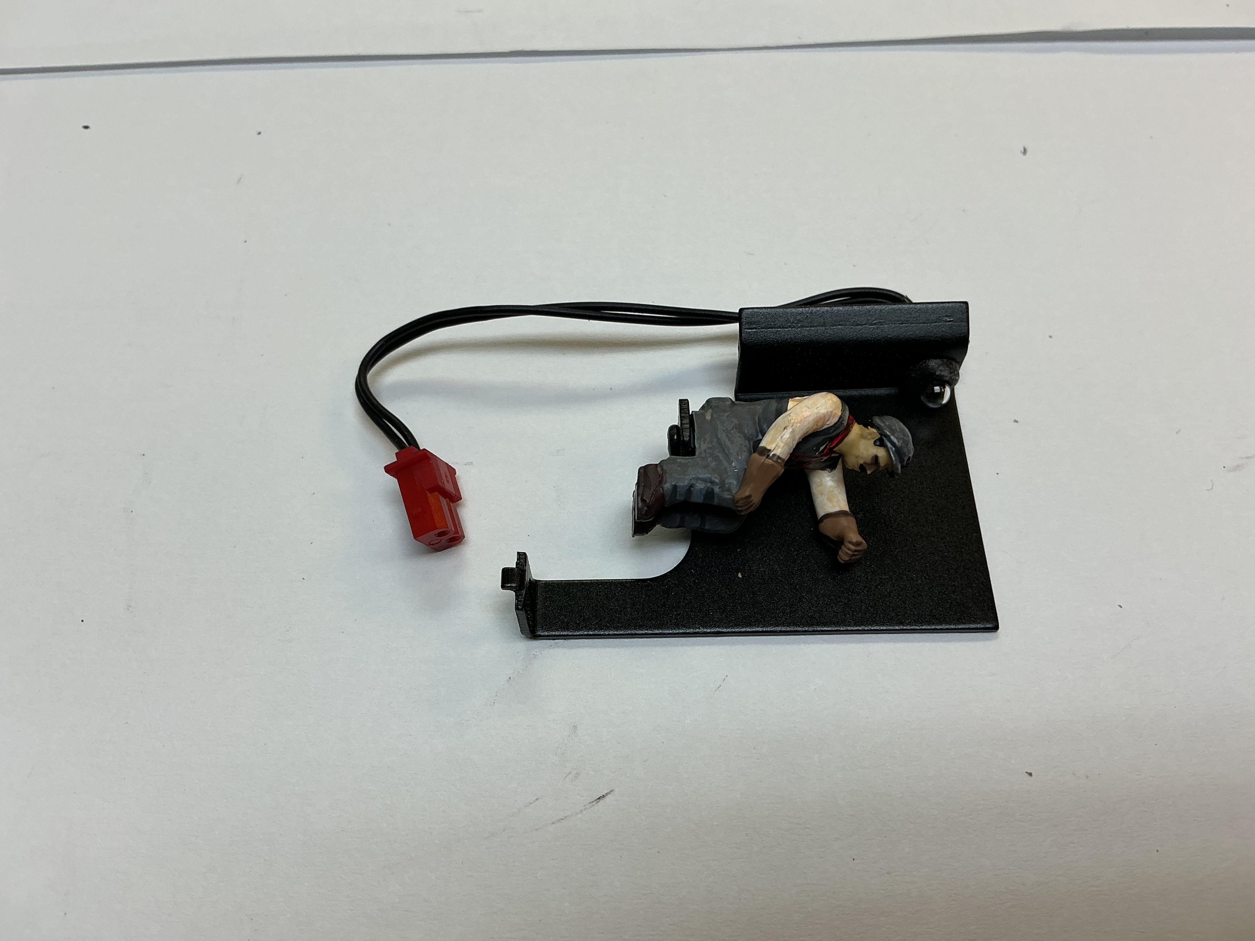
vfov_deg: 48.2
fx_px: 1051
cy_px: 470
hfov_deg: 61.7
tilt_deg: -61.9
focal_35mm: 29
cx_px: 628
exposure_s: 1/100
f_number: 1.8
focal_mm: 3
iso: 25
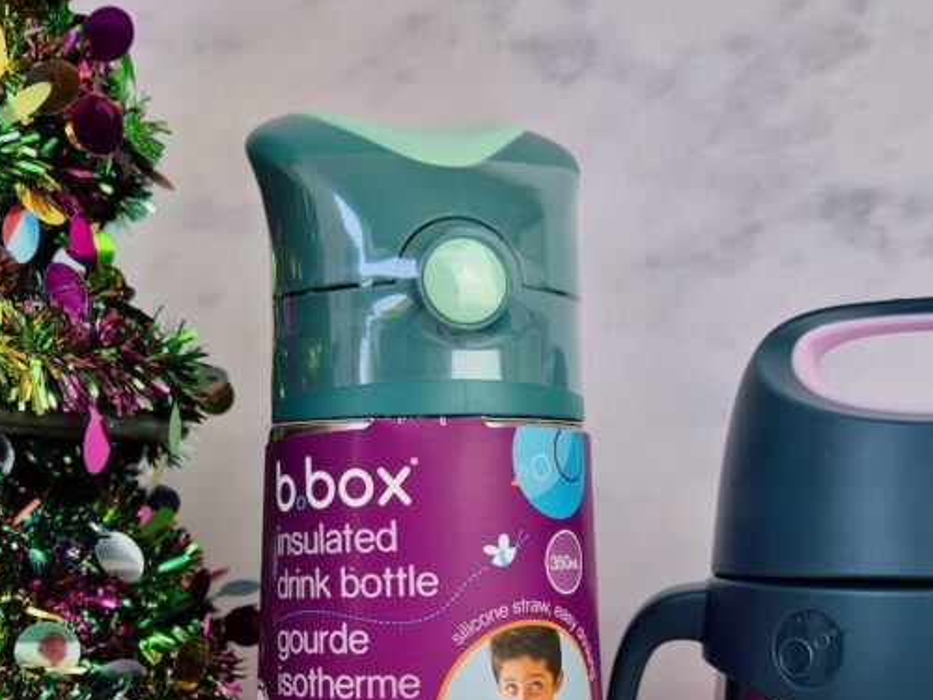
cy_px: 605
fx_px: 1240
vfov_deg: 30.4
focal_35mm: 46
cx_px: 489
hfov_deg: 41.2
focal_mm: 5.4
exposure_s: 1/100
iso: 64
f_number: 1.8
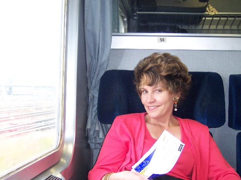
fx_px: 376
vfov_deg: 27.0
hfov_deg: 35.5
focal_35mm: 54
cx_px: 117
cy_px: 92
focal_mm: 8
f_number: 2.8
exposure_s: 1/45
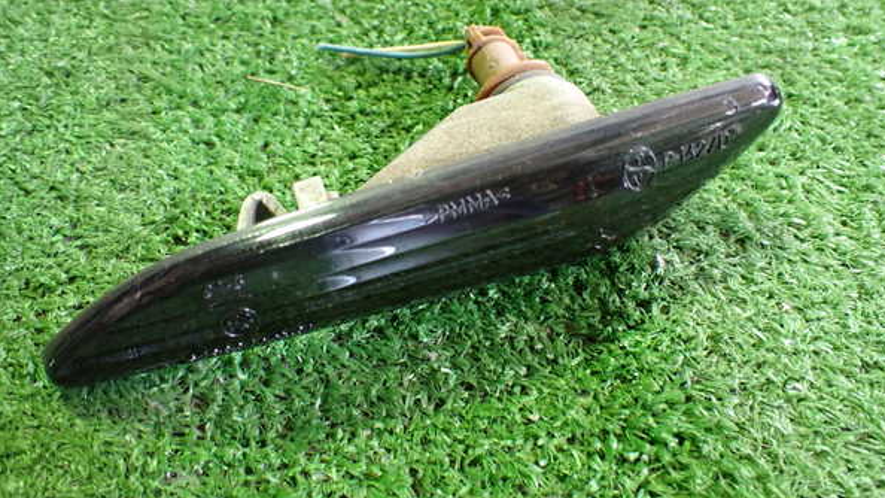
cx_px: 445
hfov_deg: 59.5
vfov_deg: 35.6
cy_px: 227
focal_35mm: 33
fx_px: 774
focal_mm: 5.4
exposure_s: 1/40
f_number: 2.3
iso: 800
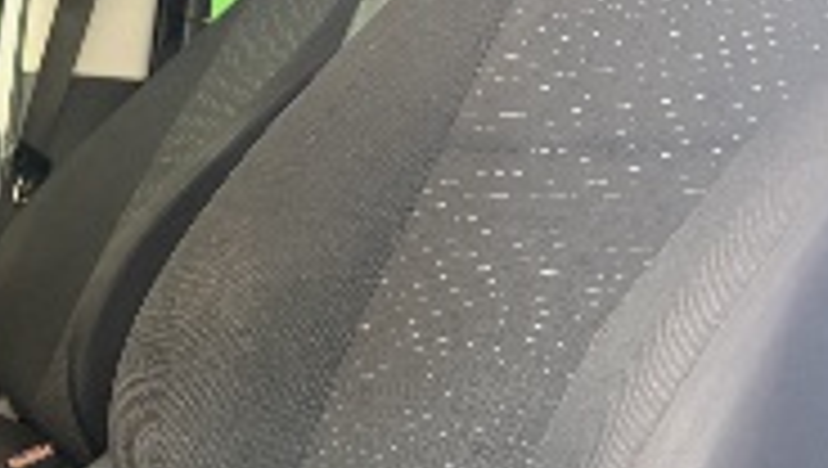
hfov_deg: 30.6
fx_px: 1407
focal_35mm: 64
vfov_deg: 18.5
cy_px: 450
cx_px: 14
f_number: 1.6
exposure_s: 1/35
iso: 640
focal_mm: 5.96
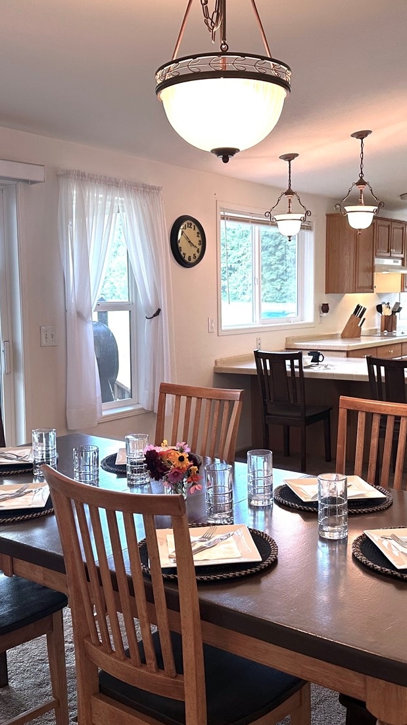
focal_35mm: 38
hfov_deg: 31.1
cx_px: 241
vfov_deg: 52.8
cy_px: 369
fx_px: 729
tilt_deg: -7.3
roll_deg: +0.1
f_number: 1.78
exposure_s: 1/120
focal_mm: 6.86
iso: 125
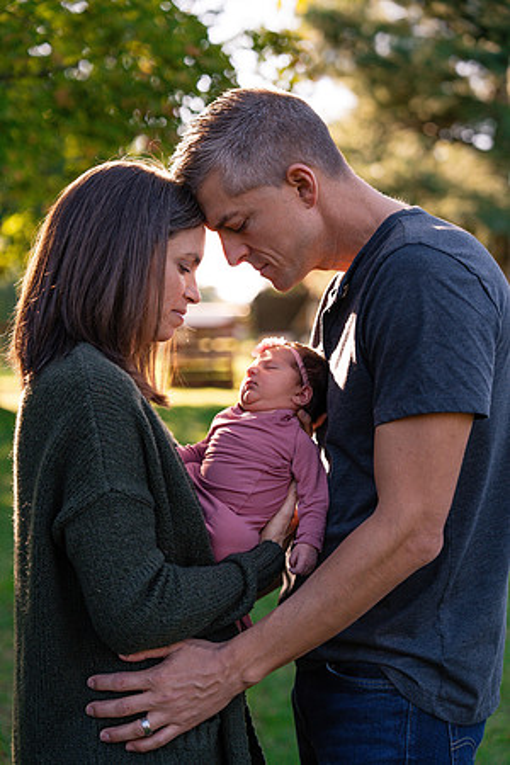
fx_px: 1317
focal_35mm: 62
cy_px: 382
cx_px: 255
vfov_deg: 32.4
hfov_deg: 21.9
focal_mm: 62
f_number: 2.8
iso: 400
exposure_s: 1/1600
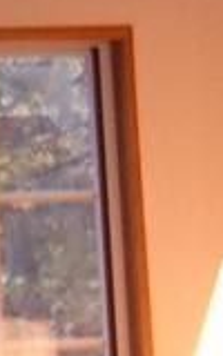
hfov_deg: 4.0
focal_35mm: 314
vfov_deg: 6.7
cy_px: 251
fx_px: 3053
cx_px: -522
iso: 50
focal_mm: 6.2
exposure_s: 1/6
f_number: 2.9
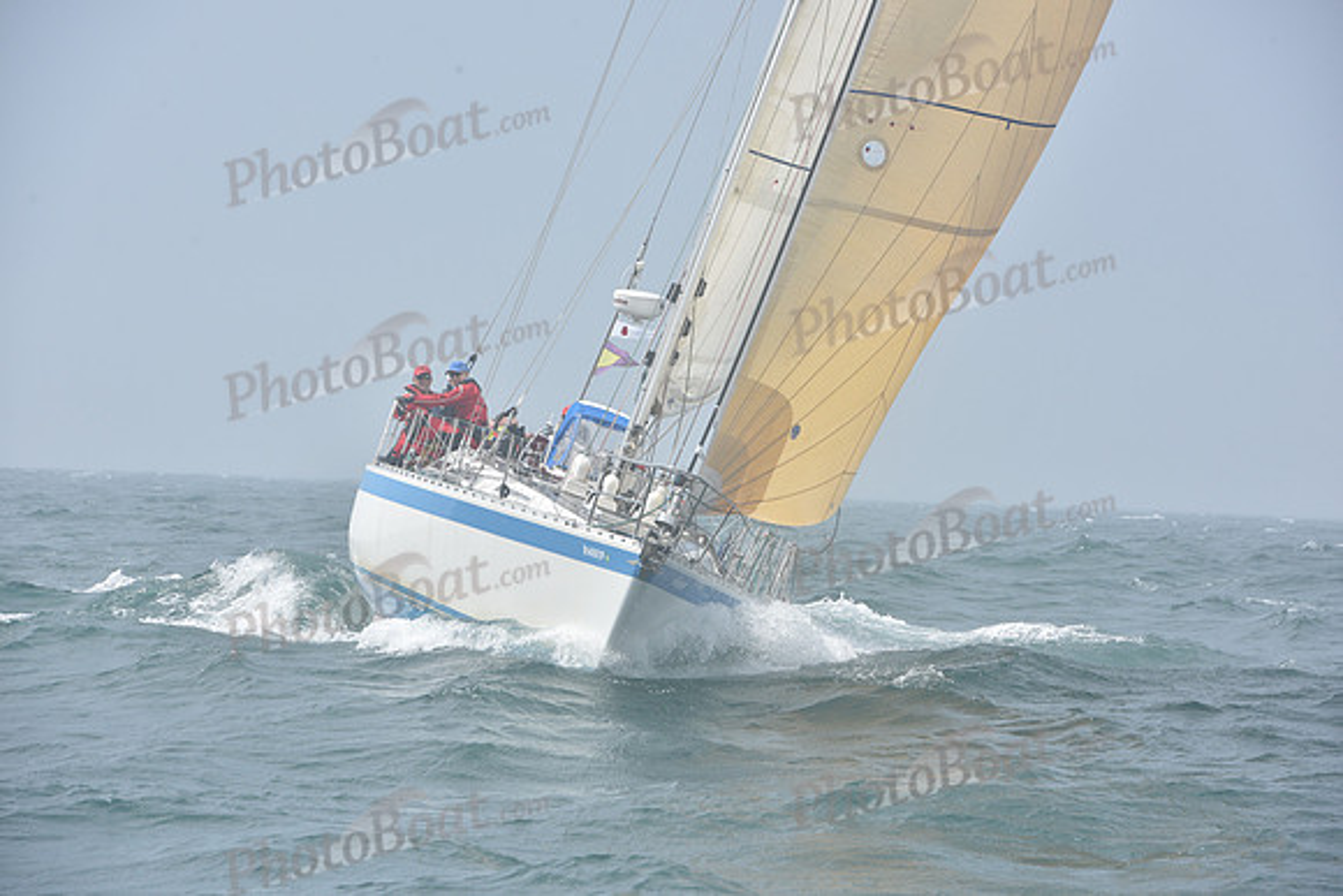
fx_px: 7463
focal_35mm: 200
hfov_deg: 10.3
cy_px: 448
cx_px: 672
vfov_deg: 6.9
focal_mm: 200
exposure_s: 1/800
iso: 320
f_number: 11
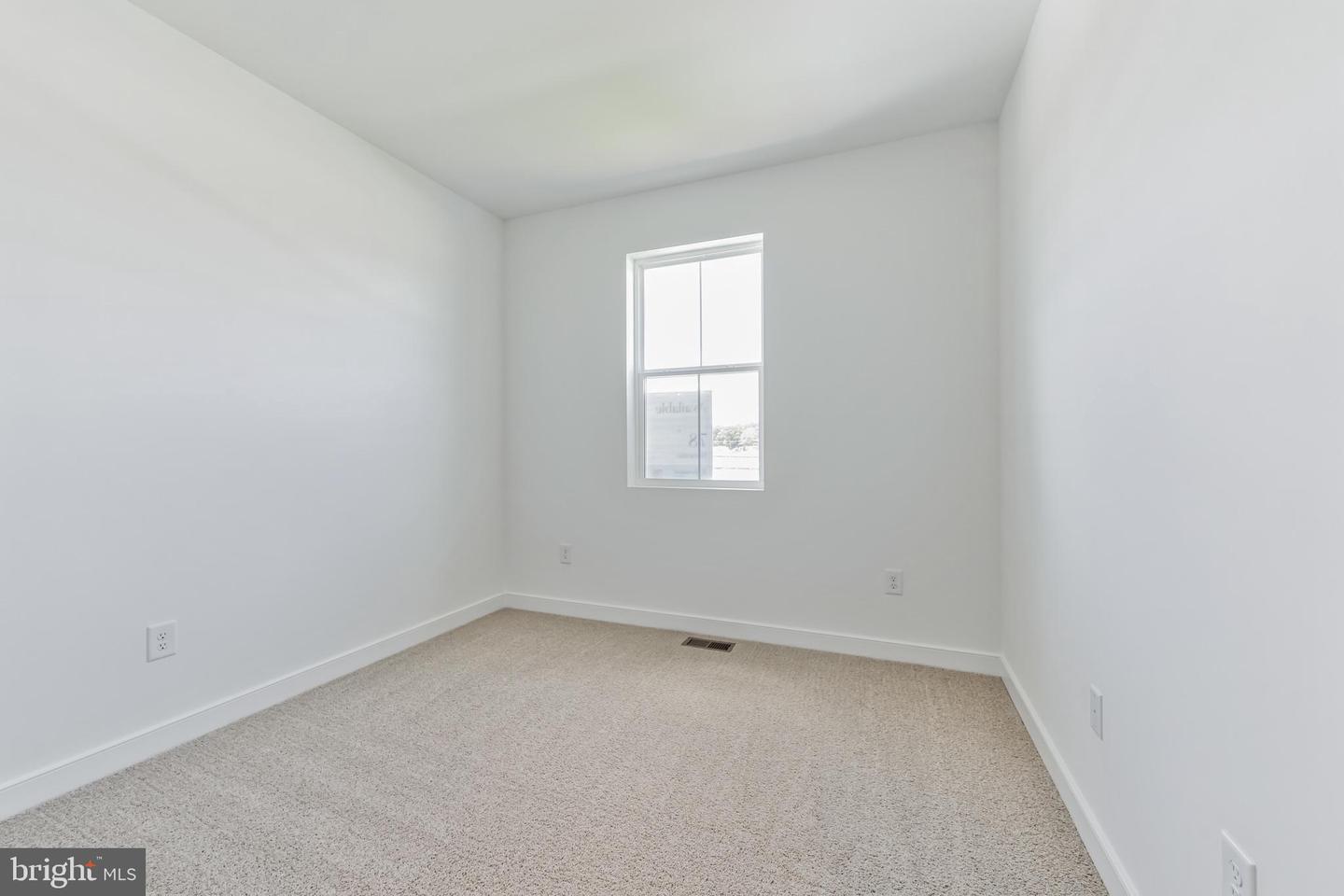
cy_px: 448
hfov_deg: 104.3
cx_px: 672
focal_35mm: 14
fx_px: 523
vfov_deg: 81.2
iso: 100
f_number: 8
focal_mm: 14
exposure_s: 1/8
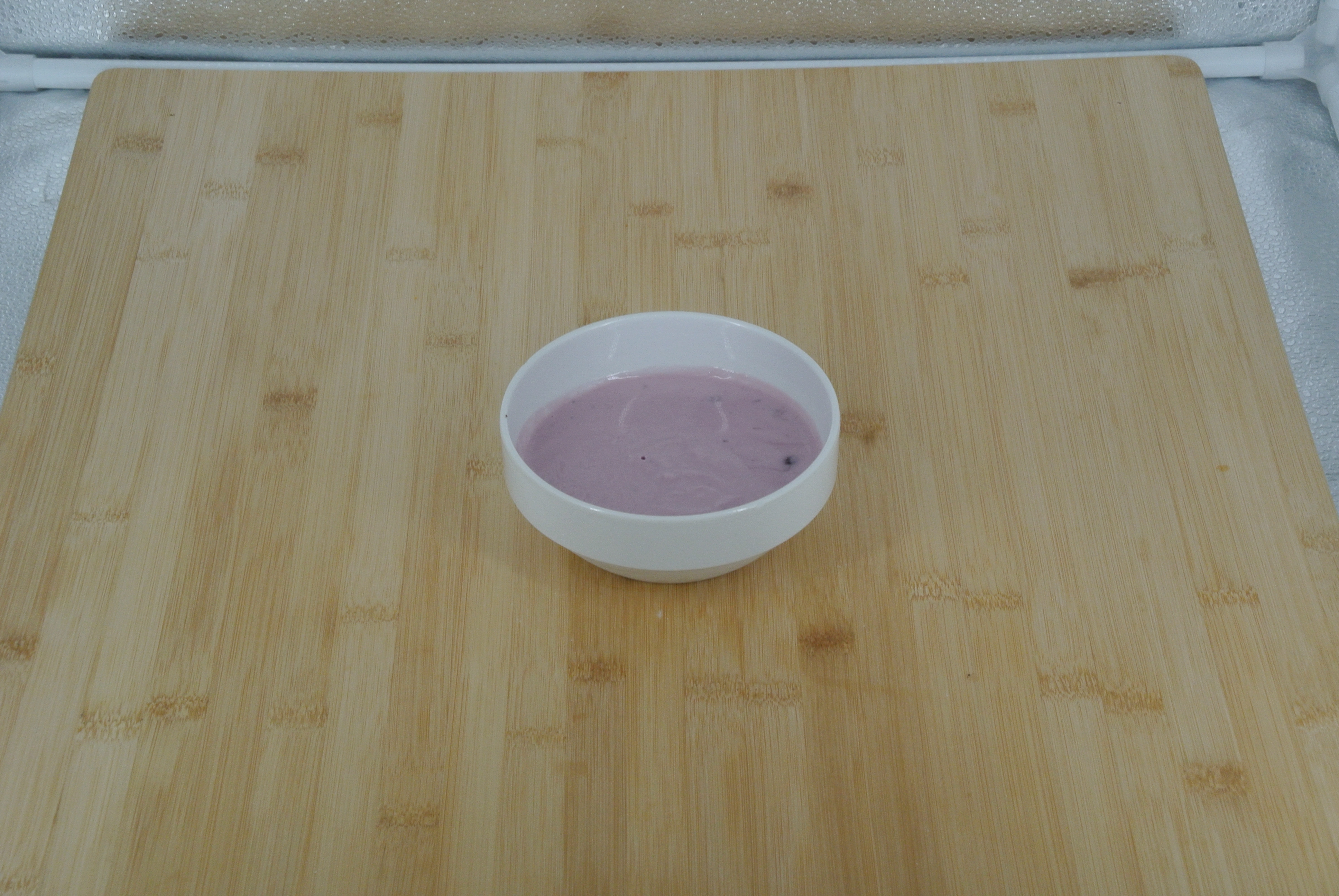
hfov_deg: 28.4
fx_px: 2644
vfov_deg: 19.2
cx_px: 670
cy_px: 448
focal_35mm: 71
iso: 400
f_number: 11
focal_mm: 26.4
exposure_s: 1/125
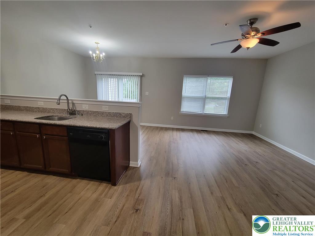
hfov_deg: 106.2
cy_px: 118
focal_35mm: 13
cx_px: 158
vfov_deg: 89.9
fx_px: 118
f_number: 2.2
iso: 250
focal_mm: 2.2
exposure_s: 1/60
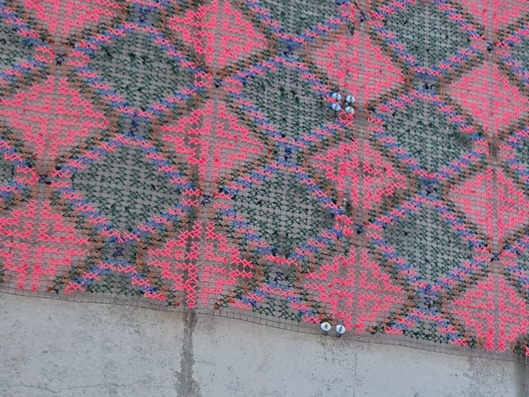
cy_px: 505
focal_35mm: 87
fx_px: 1330
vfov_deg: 16.2
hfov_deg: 20.1
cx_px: 743
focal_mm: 5.4
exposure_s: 1/1879
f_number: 1.8
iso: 80
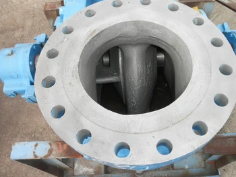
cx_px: 134
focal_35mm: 32
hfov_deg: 56.6
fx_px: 218
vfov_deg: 44.2
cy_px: 81
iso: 64
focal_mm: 5
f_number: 3
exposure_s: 1/250
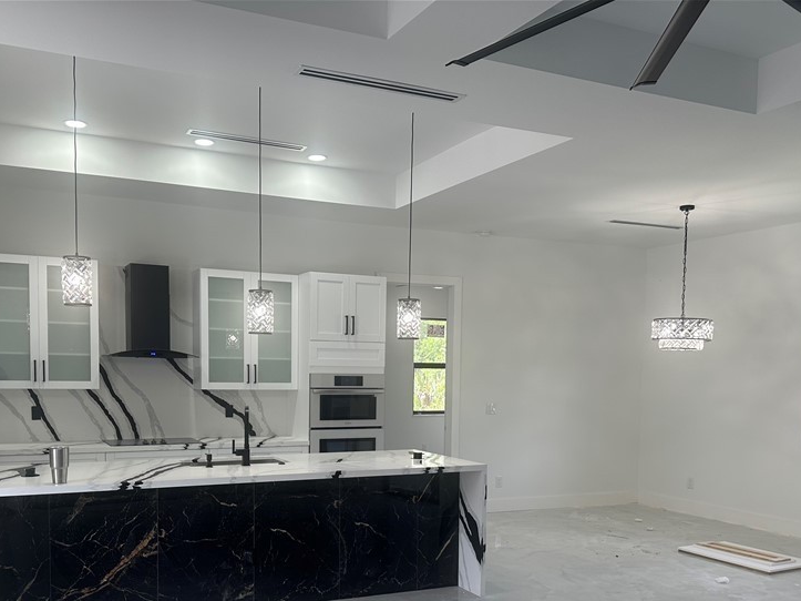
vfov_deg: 41.0
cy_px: 425
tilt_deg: -3.8
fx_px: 787
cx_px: 351
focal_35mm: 34
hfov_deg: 53.8
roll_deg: -1.0
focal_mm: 6.86
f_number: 1.78
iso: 100
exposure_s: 1/120
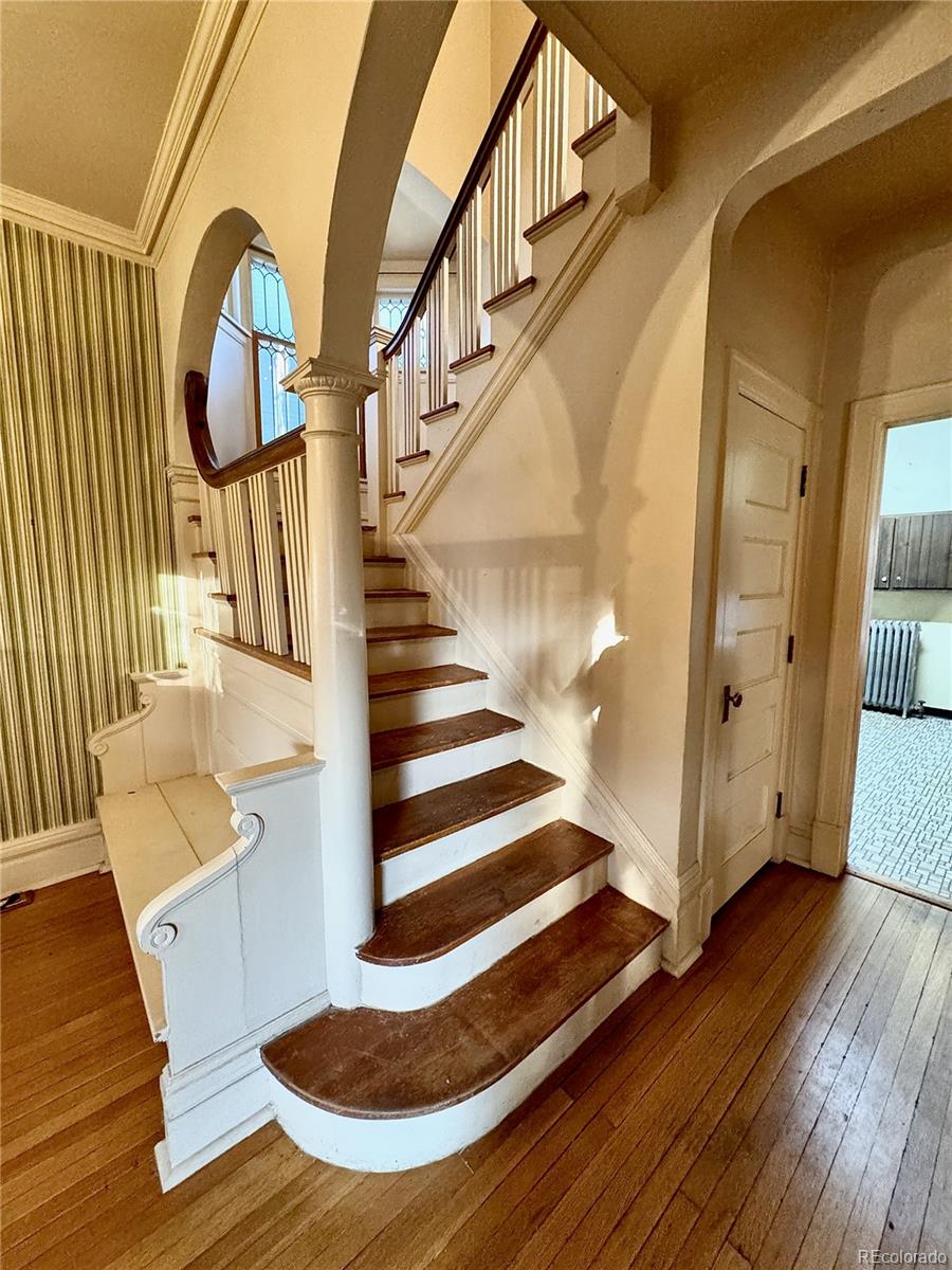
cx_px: 476
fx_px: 513
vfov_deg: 102.1
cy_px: 635
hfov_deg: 85.7
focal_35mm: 14
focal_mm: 2.22
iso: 640
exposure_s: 1/60
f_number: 2.2
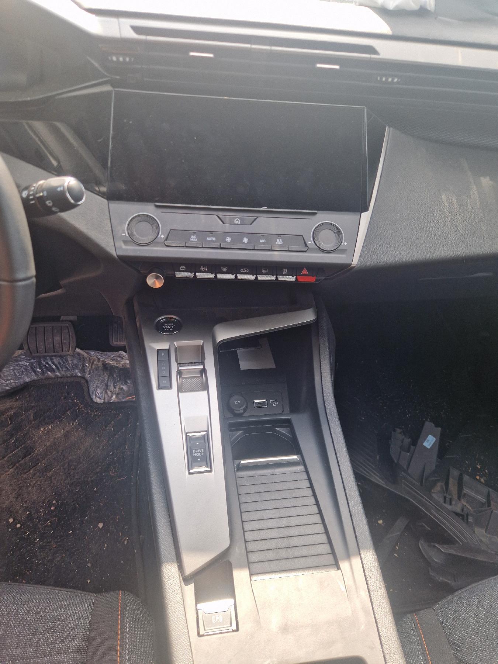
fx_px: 441
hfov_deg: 58.9
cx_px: 249
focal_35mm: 23
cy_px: 332
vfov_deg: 73.9
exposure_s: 1/182
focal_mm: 5.4
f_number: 1.8
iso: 50
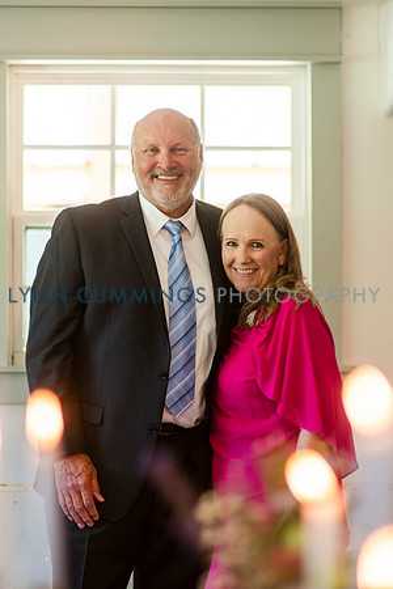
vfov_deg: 16.0
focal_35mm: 128
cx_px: 152
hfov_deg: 10.7
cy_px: 295
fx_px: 2104
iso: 320
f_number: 1.4
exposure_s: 1/320
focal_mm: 85
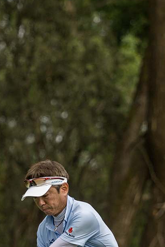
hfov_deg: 4.2
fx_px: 2249
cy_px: 245
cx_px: 1
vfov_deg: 6.3
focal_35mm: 327
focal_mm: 140
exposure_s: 1/4000
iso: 180
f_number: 2.8
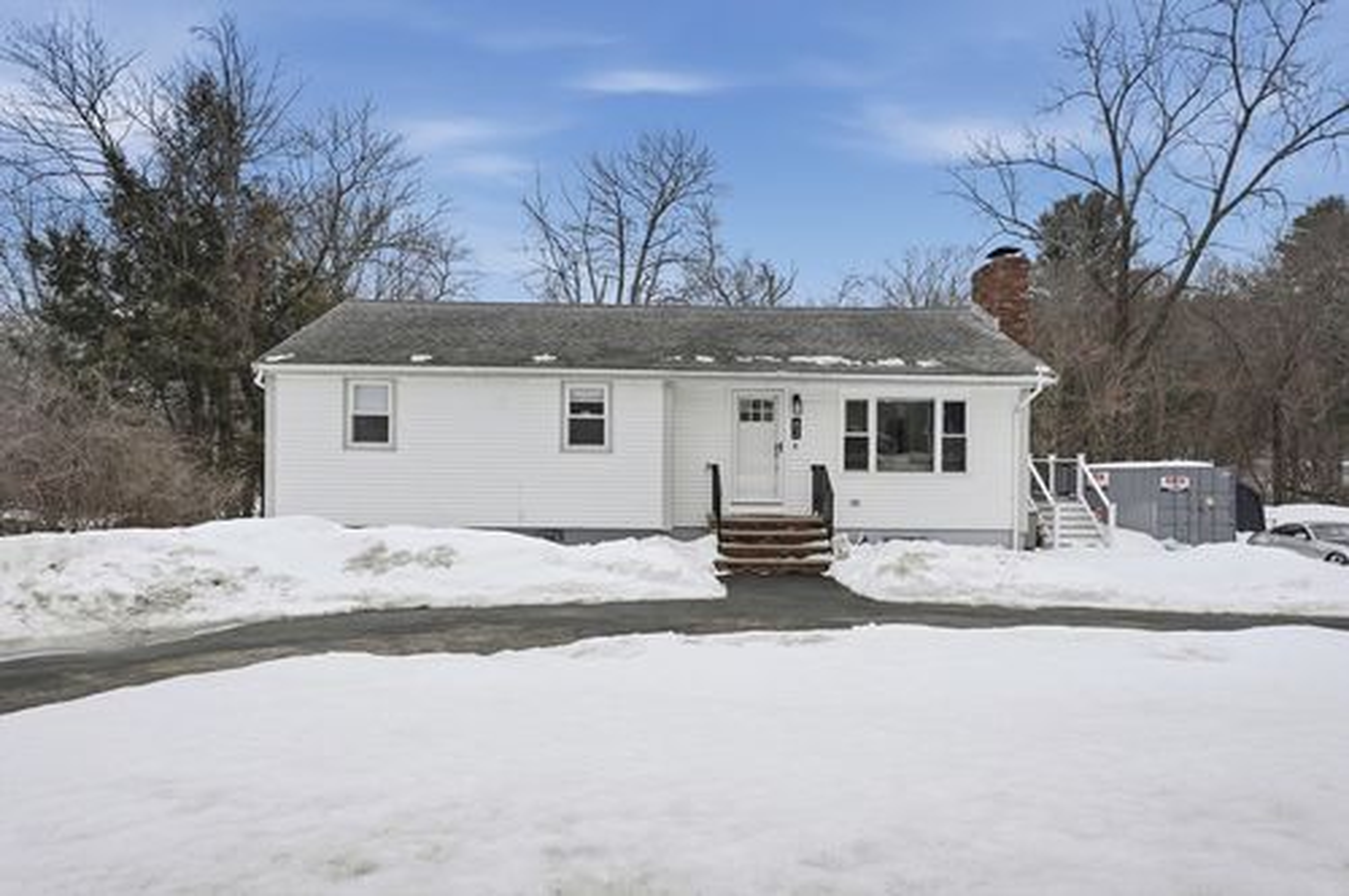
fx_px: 842
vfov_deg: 56.0
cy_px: 448
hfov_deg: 77.4
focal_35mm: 22
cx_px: 674
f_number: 7.1
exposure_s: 1/4000
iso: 800
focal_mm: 22.5
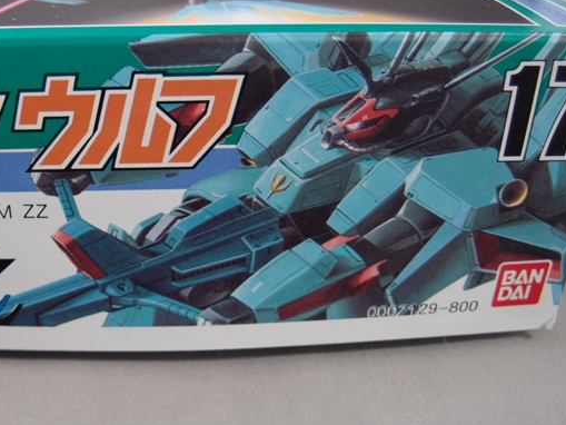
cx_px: 161
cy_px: 274
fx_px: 720
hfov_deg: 42.0
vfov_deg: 32.7
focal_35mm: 44
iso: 100
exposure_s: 1/15
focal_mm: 6
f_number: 1.8
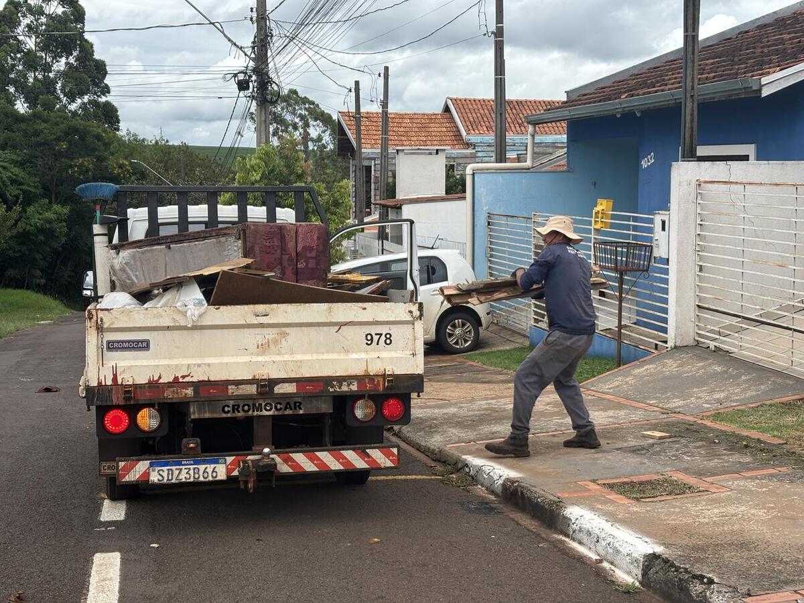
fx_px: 1208
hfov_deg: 36.8
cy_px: 302
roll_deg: +0.1
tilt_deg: -7.0
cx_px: 402
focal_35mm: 52
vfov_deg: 28.0
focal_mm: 5.96
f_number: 1.6
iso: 32
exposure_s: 1/1479
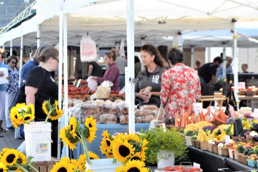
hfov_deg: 19.5
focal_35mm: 105
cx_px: 149
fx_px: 752
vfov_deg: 13.0
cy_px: 141
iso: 100
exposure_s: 1/125
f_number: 5.6
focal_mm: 42
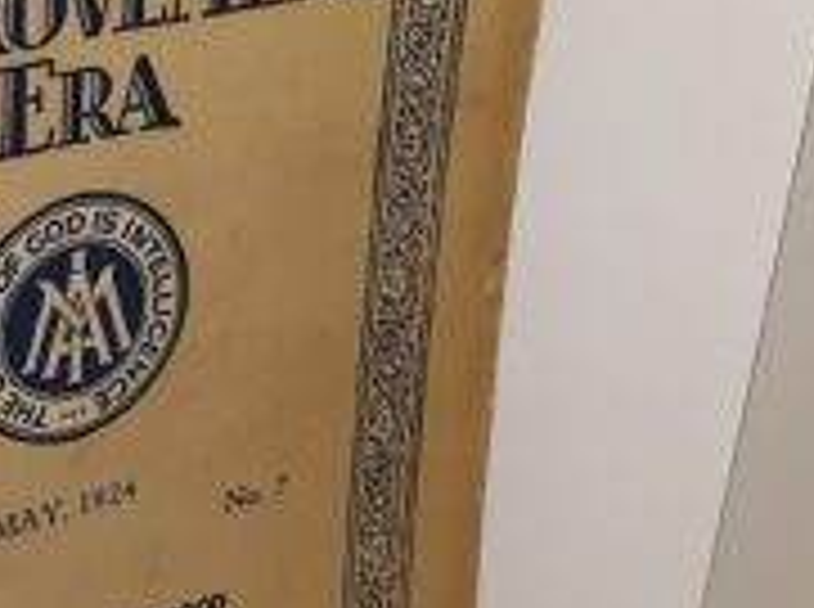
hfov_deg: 20.4
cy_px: 270
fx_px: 2183
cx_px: -22
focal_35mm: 93
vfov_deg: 15.8
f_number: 1.7
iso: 40
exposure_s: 1/177
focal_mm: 3.7
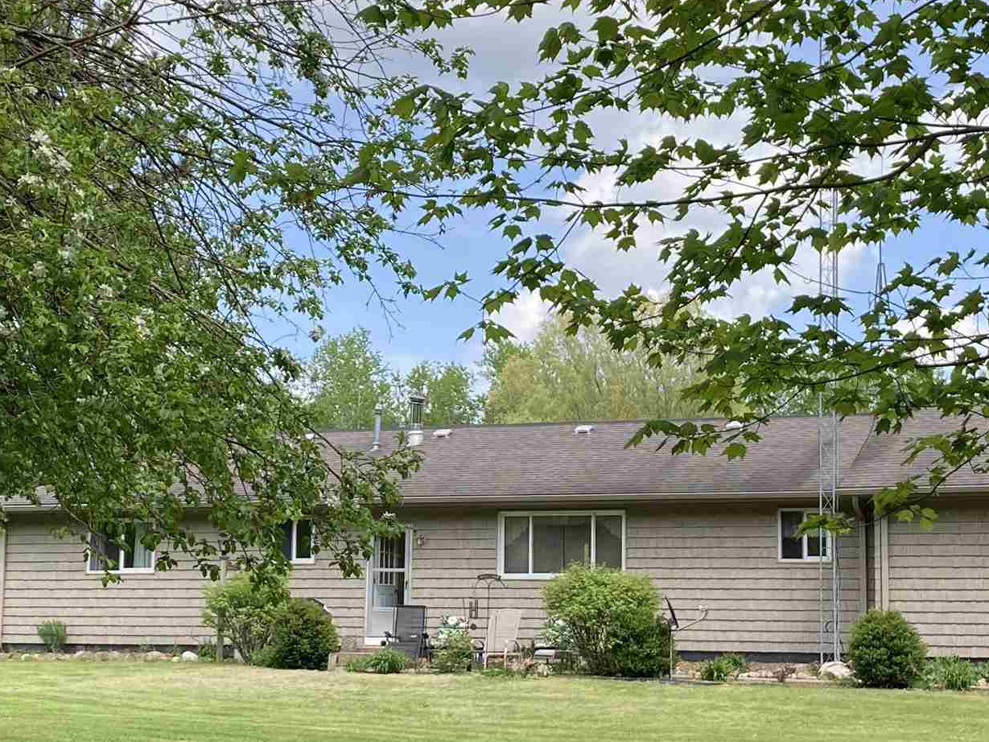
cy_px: 392
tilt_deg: +6.8
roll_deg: -1.0
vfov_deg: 21.0
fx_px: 2000
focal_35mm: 70
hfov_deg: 27.8
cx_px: 456
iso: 20
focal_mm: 3.99
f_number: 1.8
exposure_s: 1/906
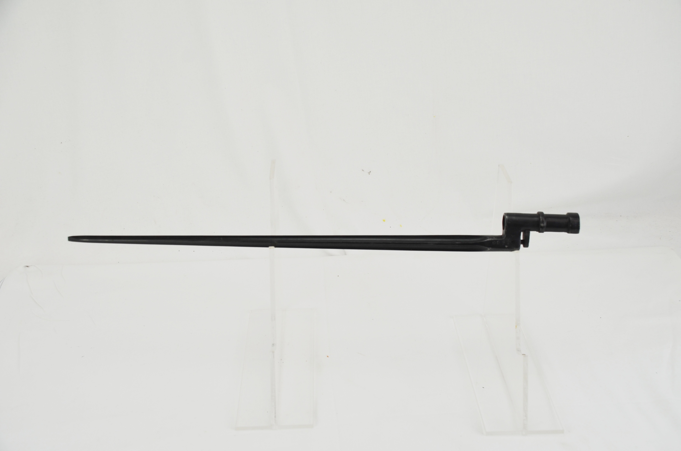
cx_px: 340
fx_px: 793
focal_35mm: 42
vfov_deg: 31.8
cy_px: 226
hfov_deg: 46.5
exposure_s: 1/125
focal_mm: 28
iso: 200
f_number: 5.6
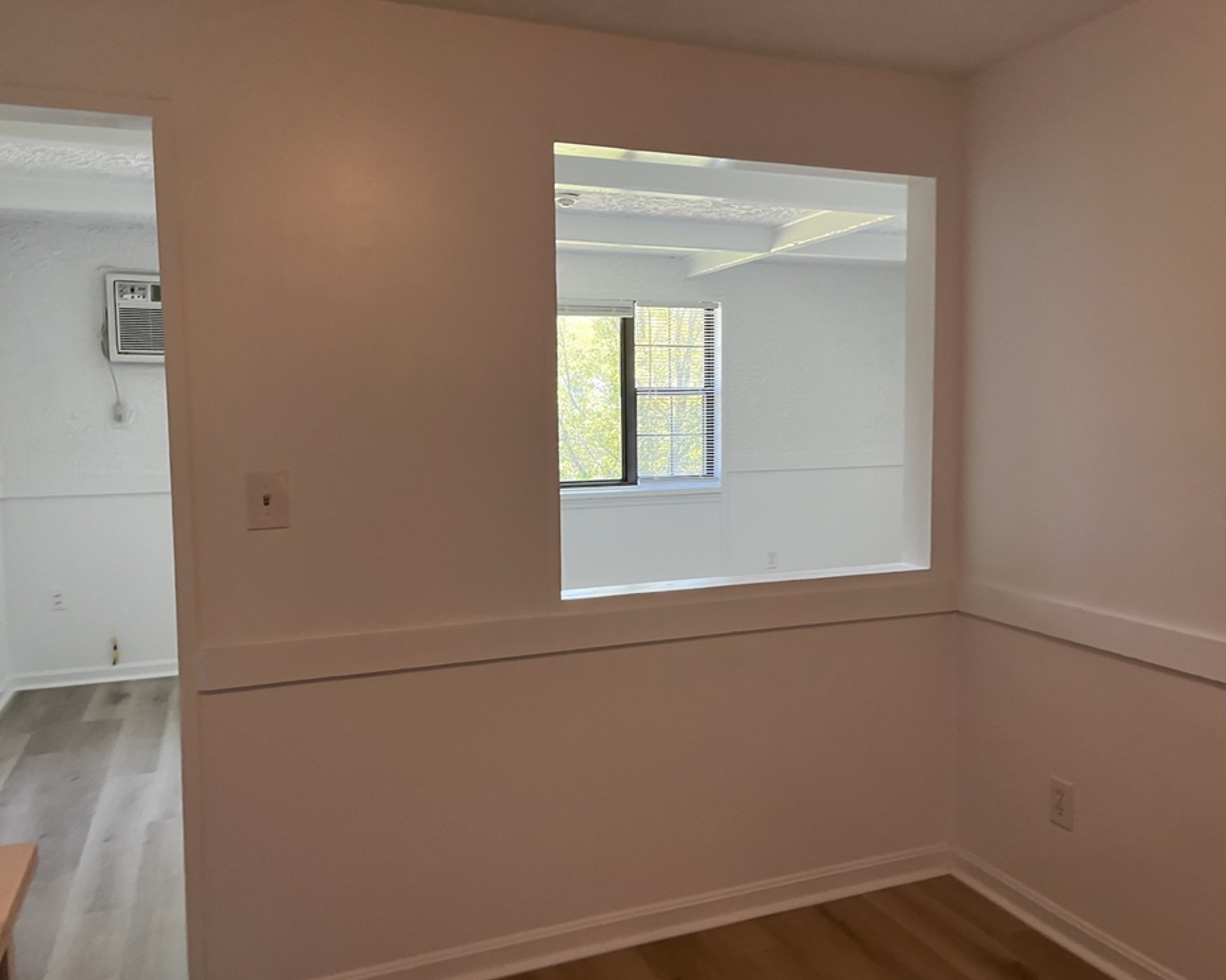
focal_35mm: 28
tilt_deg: -5.4
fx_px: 1016
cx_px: 651
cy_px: 497
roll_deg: +1.4
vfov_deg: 51.5
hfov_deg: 62.2
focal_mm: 5.1
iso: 80
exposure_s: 1/60
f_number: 1.6
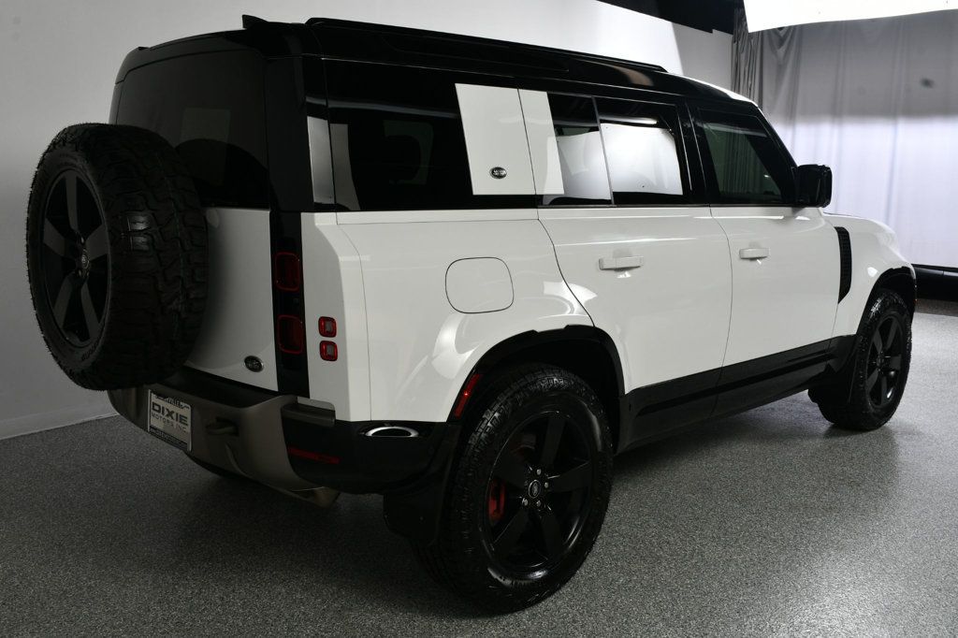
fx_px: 878
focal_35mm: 33
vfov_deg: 39.9
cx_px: 479
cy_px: 319
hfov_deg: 57.2
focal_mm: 22
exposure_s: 1/160
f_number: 13
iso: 100
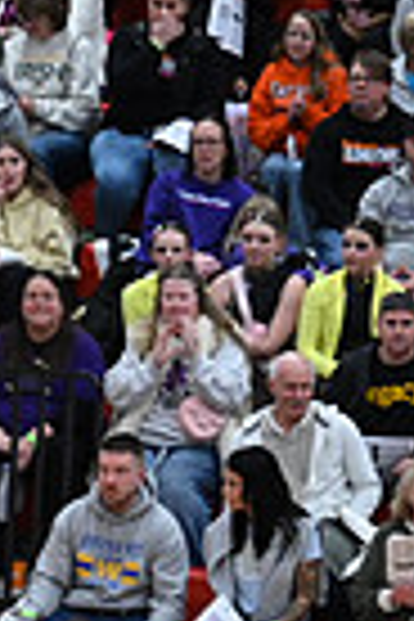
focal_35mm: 433
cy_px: 844
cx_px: -801
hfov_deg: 3.1
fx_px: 7469
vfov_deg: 4.7
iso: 4000
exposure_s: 1/400
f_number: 3.5
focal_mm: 103
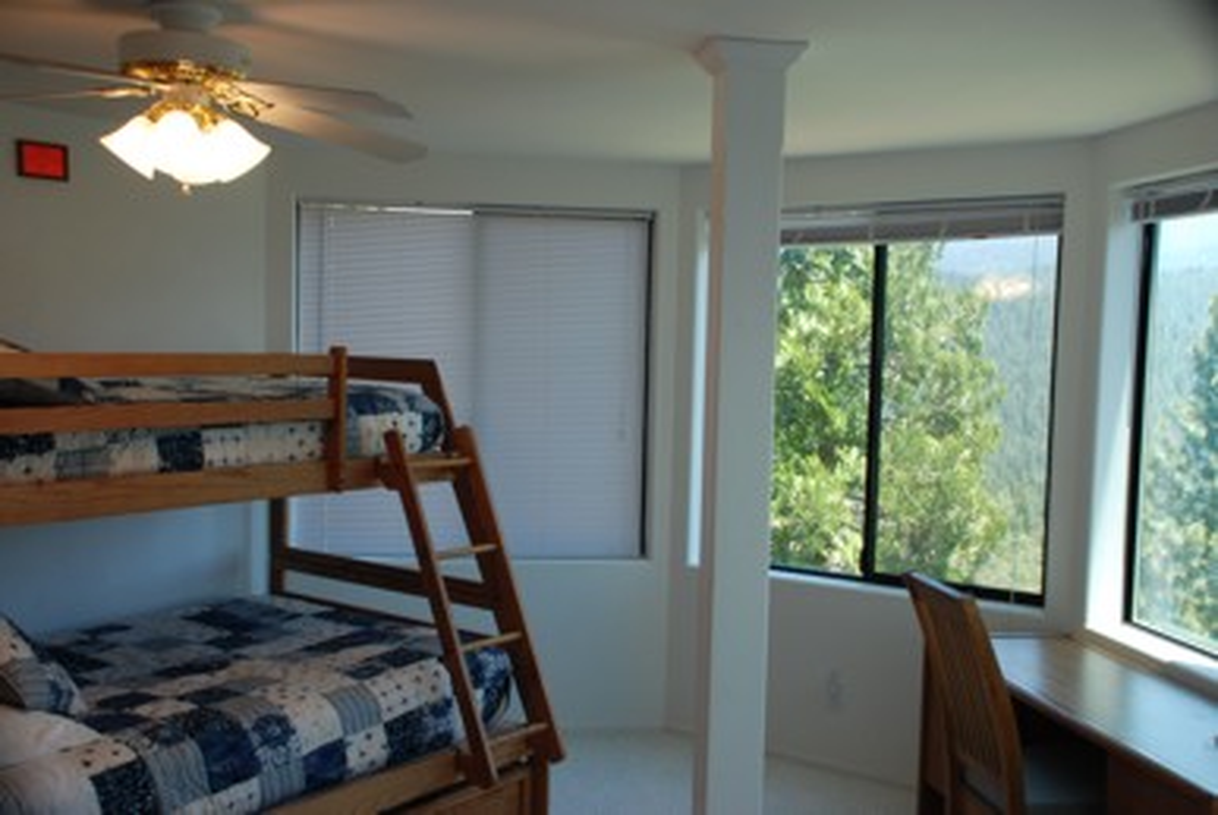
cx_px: 609
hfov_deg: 49.5
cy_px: 408
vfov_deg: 34.3
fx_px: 1321
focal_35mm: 39
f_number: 5
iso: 200
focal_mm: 26
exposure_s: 1/100
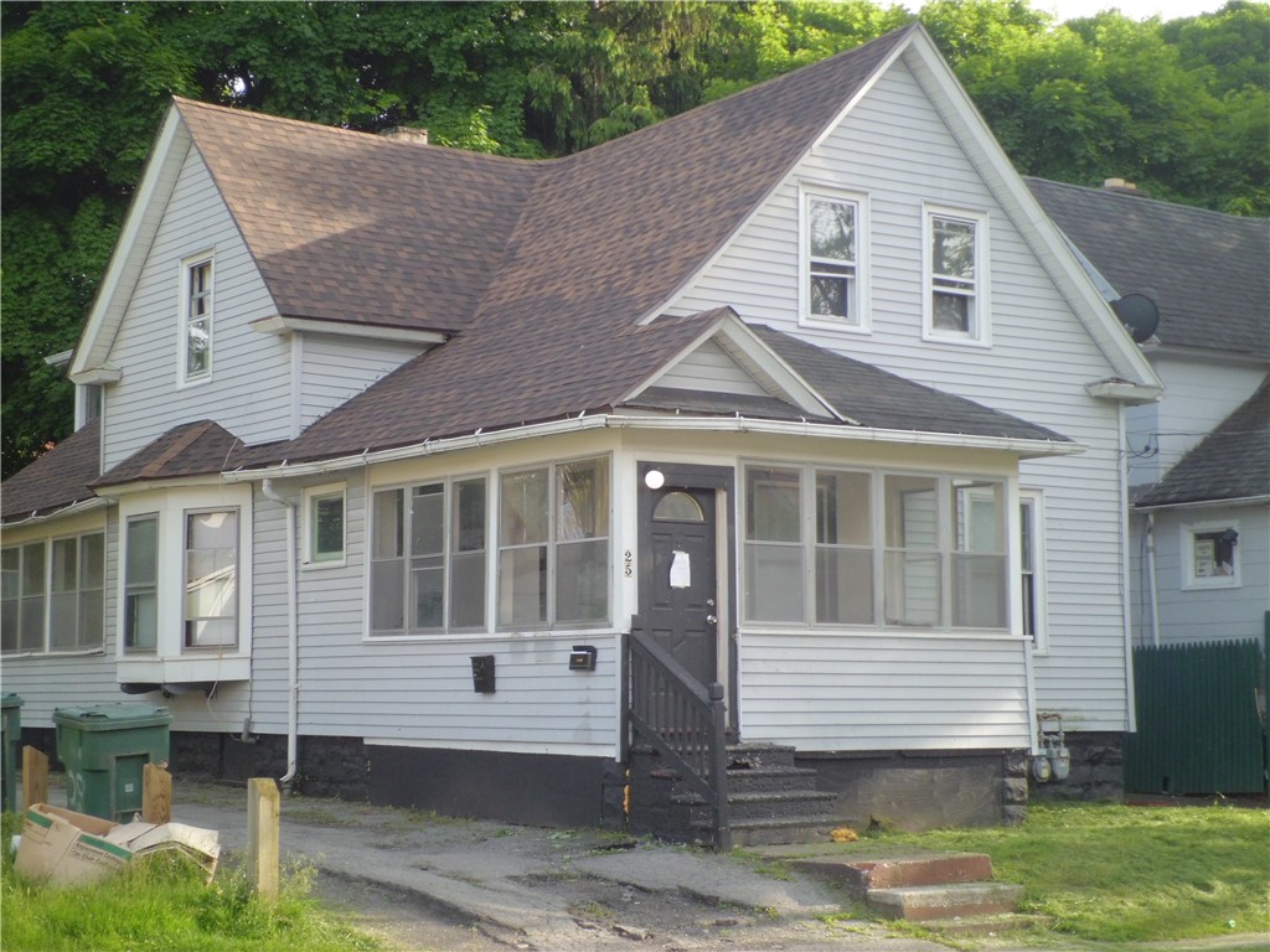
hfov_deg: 32.2
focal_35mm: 60
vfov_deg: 24.4
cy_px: 476
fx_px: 2201
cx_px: 635
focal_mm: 10.7
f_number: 3.9
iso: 100
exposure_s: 1/160
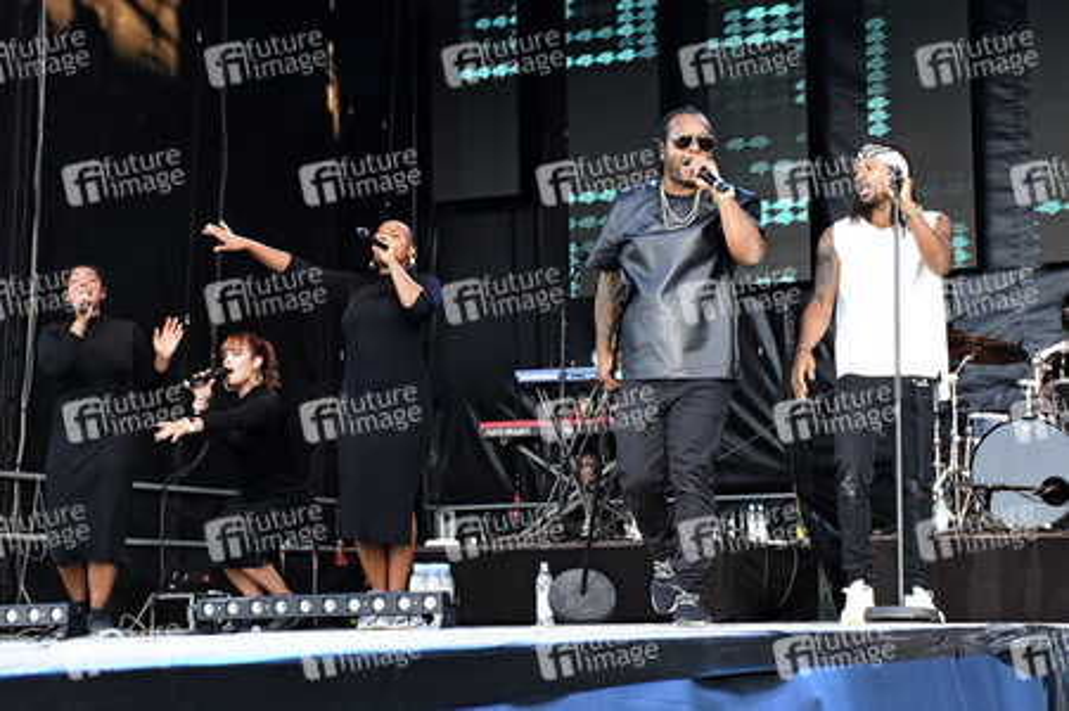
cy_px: 356
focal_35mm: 63
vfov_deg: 21.5
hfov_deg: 31.9
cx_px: 534
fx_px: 1869
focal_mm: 42
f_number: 6.3
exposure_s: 1/100
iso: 1100
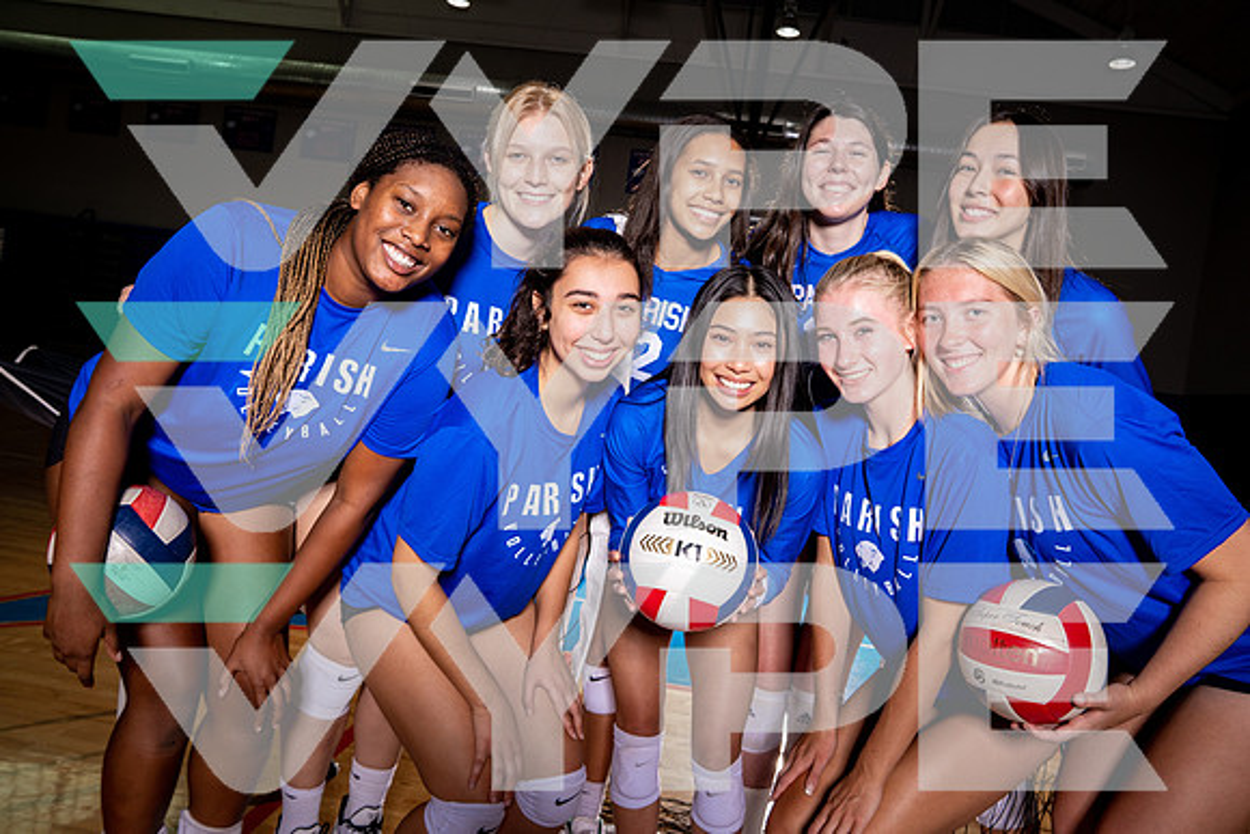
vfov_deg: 46.4
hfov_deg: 65.5
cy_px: 417
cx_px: 625
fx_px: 972
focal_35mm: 28
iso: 400
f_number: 8
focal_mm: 28
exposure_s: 1/250
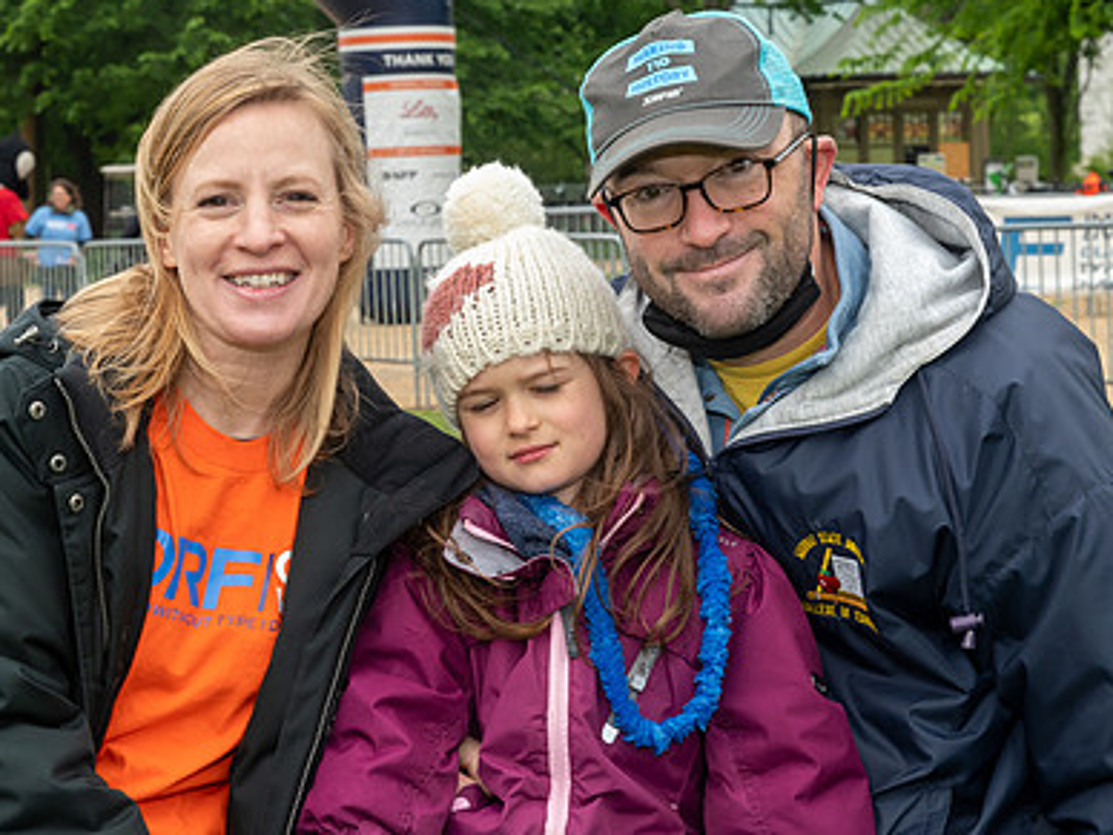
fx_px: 3890
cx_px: 554
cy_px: 448
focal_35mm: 121
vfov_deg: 12.2
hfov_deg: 16.3
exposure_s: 1/250
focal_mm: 48
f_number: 8
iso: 320
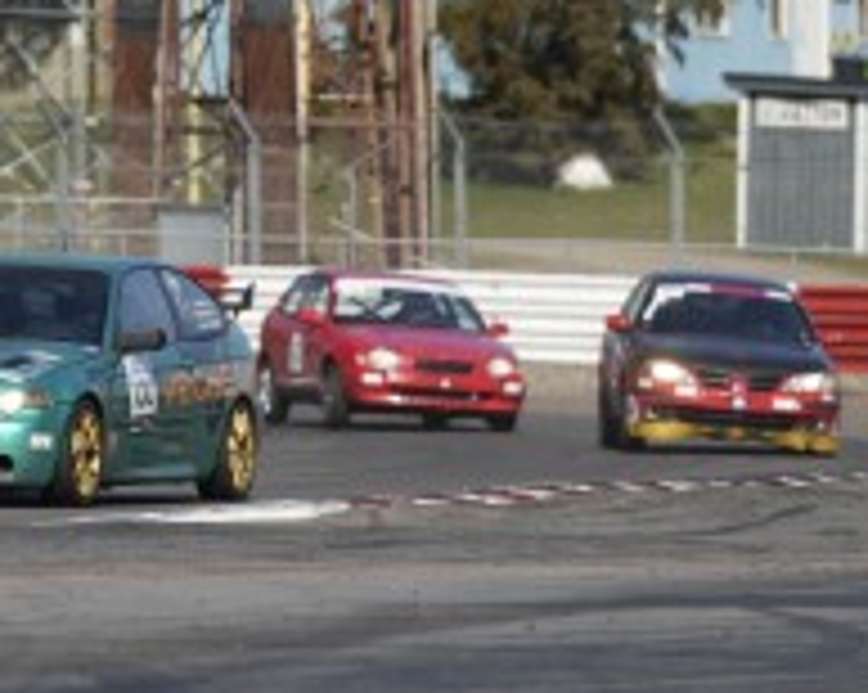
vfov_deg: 3.2
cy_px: 358
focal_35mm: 486
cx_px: 220
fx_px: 12472
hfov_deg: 4.0
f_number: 3.5
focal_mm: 200
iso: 125
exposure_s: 1/1000
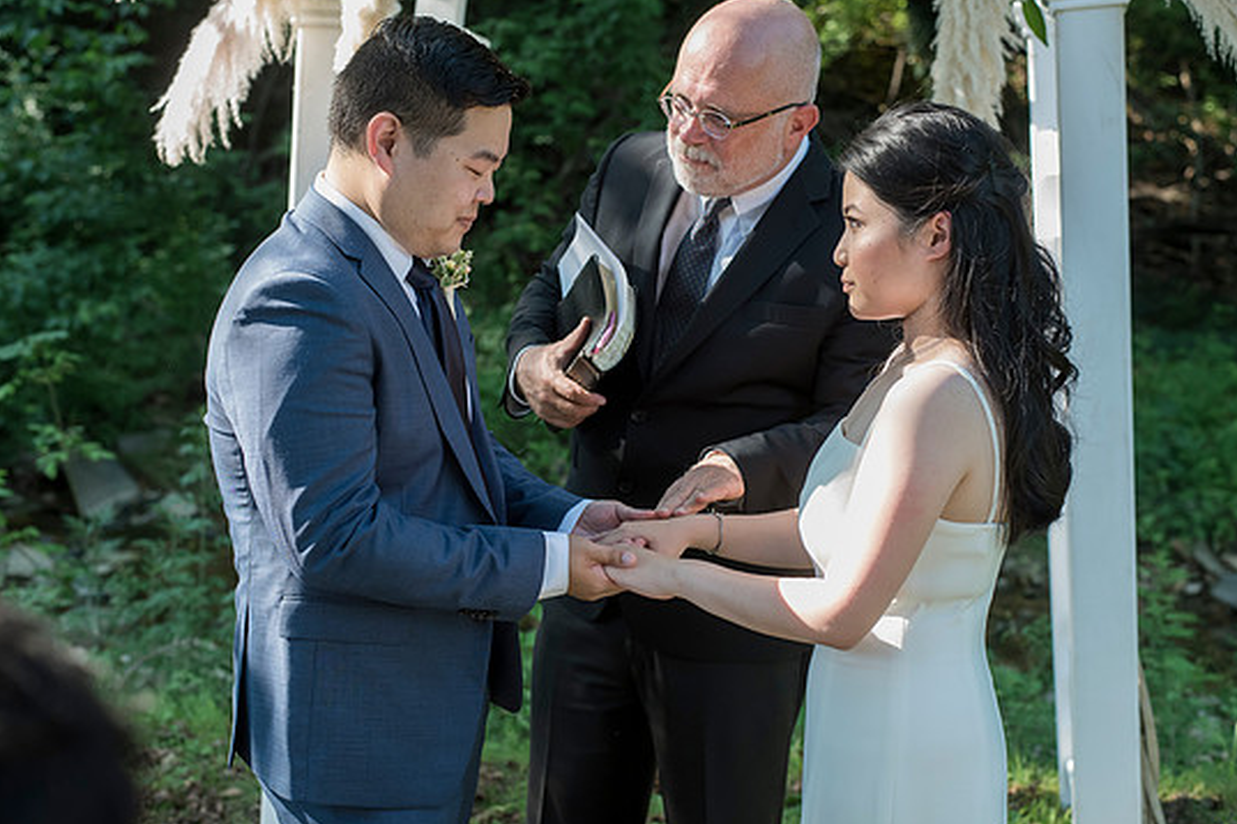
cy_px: 415
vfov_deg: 25.1
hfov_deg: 36.9
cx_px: 645
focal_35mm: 54
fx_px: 1855
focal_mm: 50
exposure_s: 1/640
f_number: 4
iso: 1000
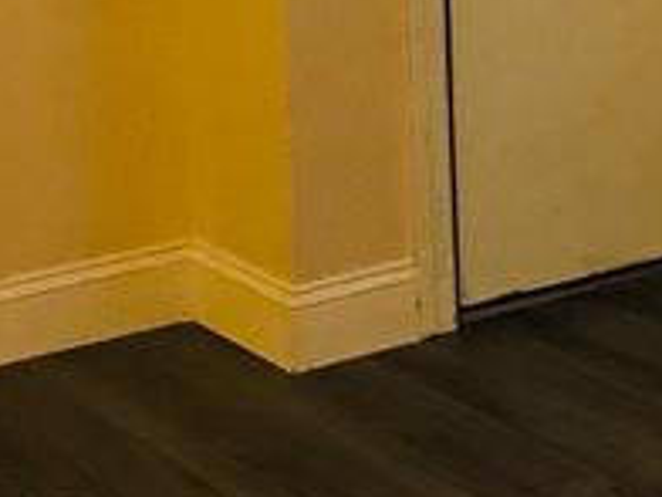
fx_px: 2792
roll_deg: +1.3
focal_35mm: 146
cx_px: 1263
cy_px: -406
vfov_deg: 9.6
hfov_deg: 12.2
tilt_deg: -3.3
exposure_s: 1/20
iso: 40
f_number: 1.8
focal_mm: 3.99
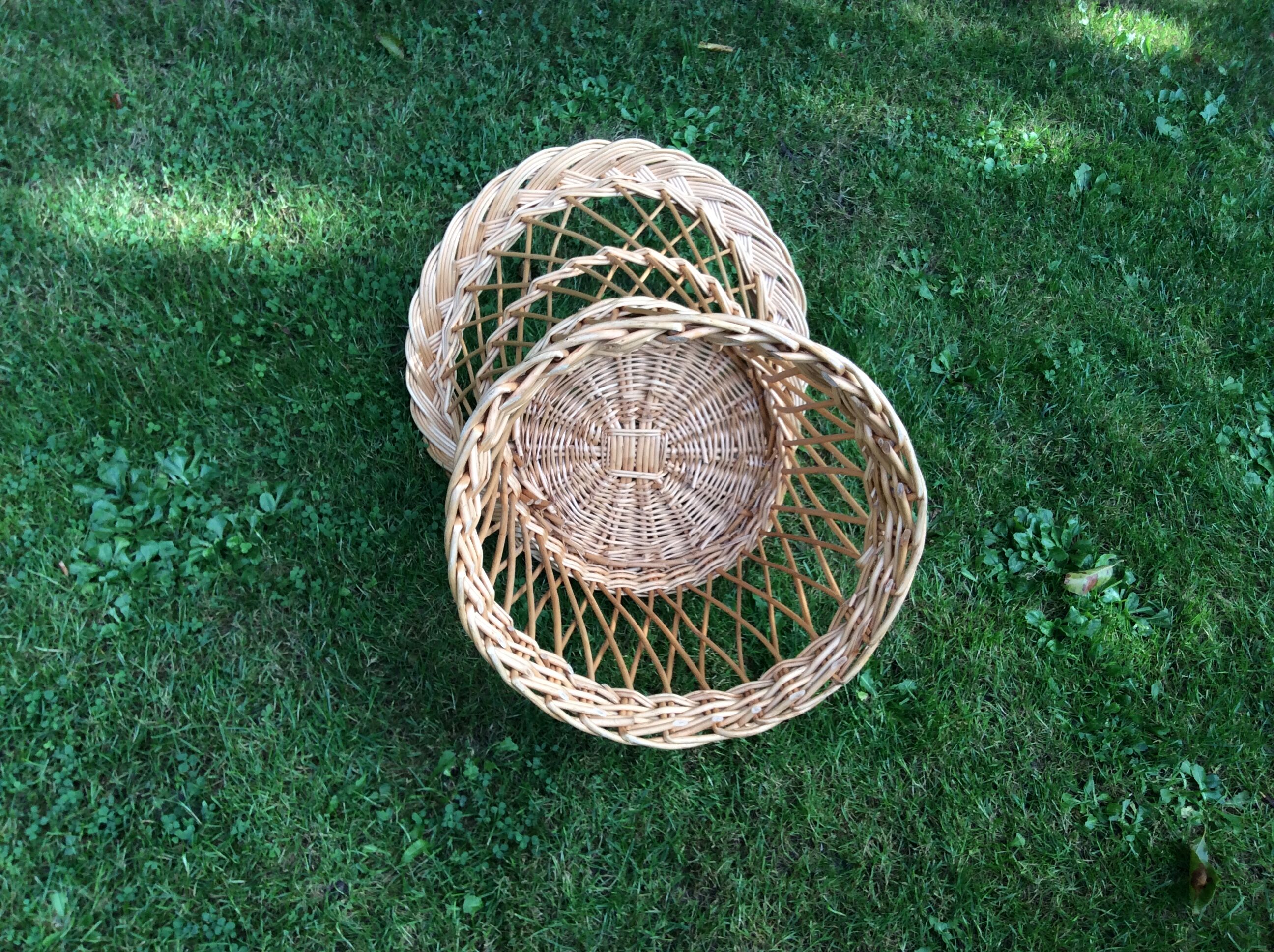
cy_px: 476
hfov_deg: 56.9
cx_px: 637
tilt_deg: -50.4
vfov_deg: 44.1
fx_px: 1176
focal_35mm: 32
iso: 32
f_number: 2.4
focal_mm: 3.3
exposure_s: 1/130
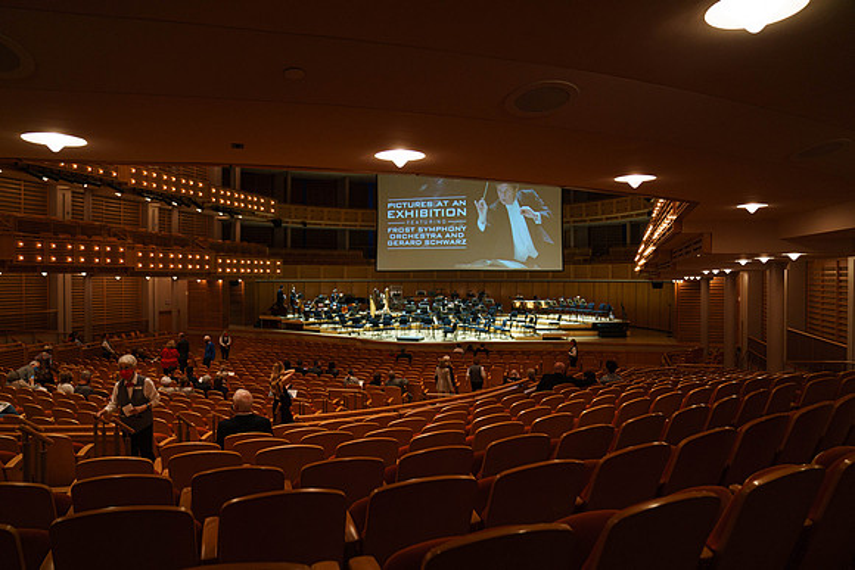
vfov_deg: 53.2
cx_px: 428
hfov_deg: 73.7
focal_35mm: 24
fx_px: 570
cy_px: 285
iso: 2500
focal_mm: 24
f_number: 3.2
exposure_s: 1/200
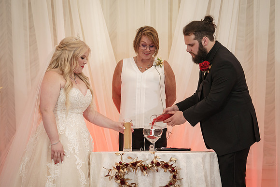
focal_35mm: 156
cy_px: 96
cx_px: 145
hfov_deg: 13.2
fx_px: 1212
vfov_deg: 8.8
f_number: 4
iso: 2000
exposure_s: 1/100
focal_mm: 150
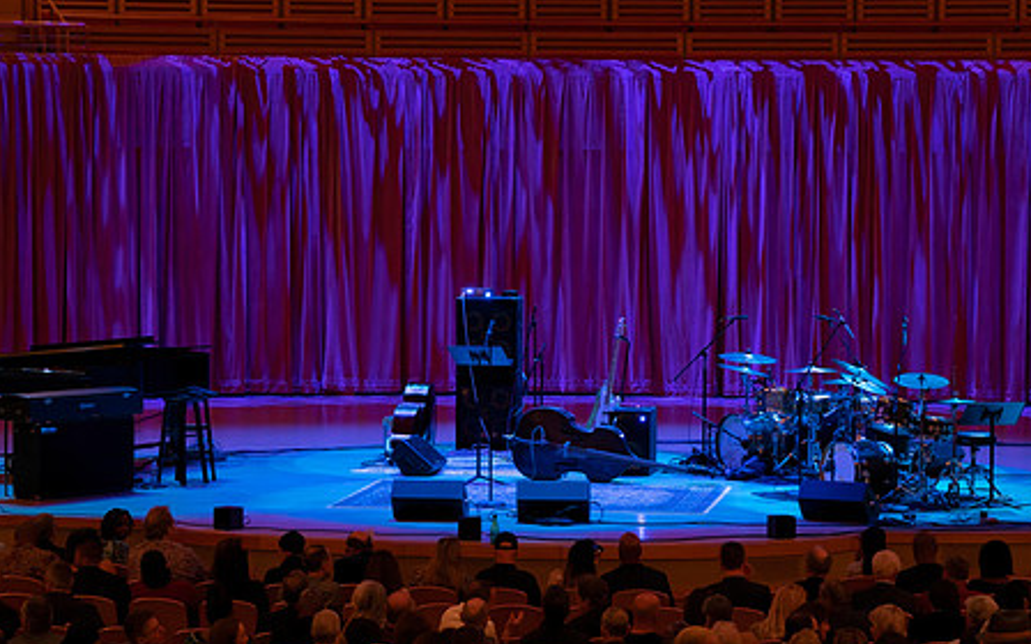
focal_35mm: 132
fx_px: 3709
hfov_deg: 15.8
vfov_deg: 9.9
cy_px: 365
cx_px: 587
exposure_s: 1/50
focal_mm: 100
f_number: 4.5
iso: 1600
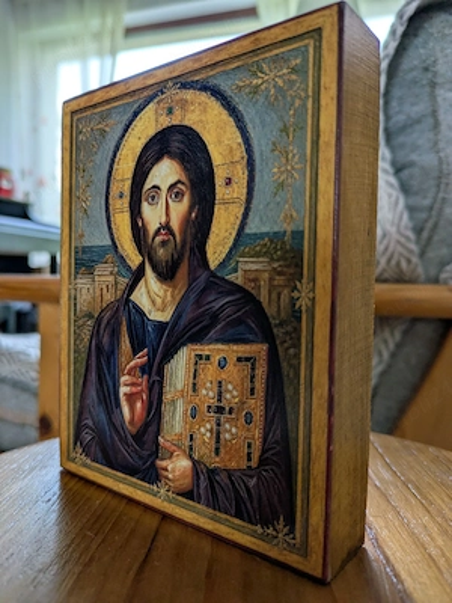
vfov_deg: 69.4
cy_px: 302
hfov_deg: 54.9
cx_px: 226
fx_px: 435
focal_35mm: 25
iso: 48
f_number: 1.89
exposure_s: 1/50.3
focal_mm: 5.43
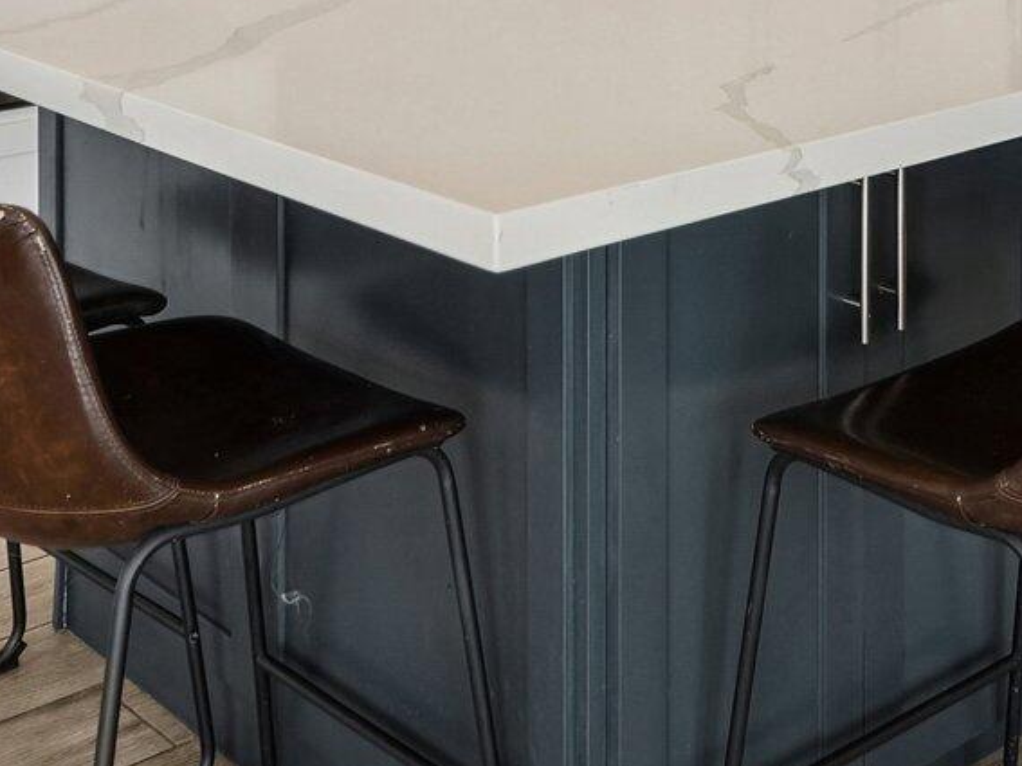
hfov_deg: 28.1
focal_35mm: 68
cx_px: 820
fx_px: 1999
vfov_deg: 19.2
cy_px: -356
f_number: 8
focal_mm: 19.5
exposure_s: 1/50
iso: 400
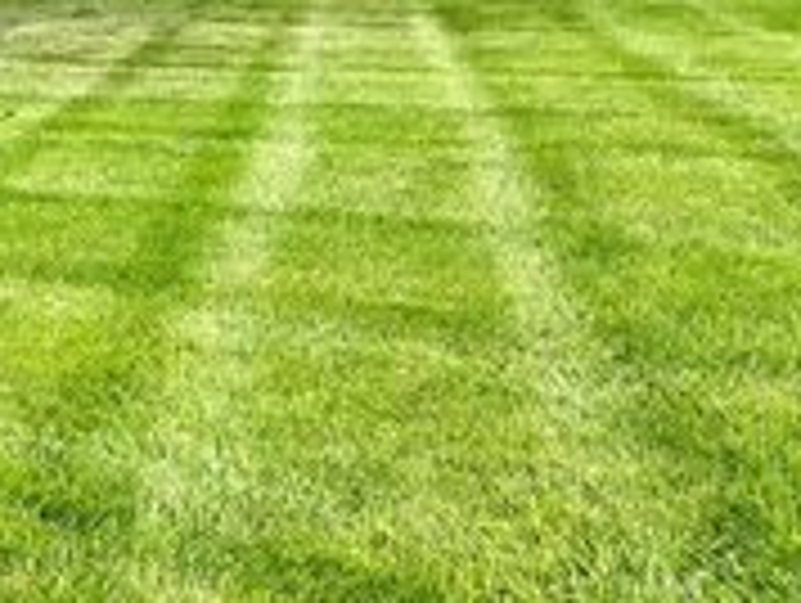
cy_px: -169
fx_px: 1691
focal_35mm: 73
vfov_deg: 18.8
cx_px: 585
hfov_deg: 26.4
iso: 50
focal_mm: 5.7
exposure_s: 1/611
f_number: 1.5
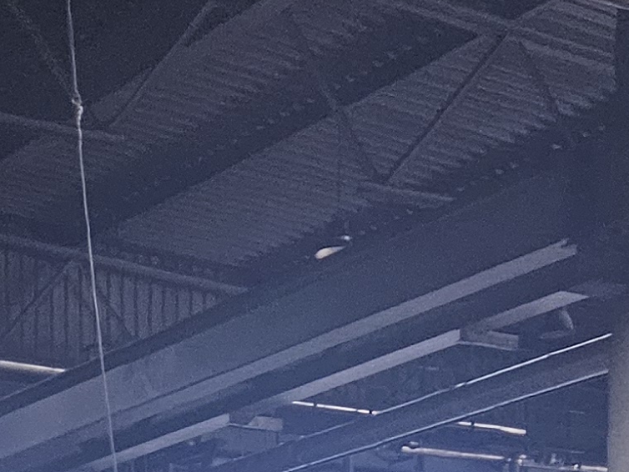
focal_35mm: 122
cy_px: 1099
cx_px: -29
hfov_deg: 15.8
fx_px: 2218
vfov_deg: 10.6
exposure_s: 1/100
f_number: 1.8
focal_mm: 5.4
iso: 1000
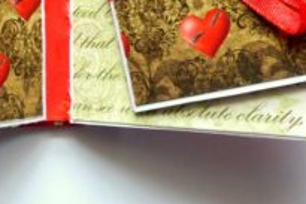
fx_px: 646
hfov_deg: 25.7
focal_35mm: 76
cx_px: 24
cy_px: -19
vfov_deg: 17.4
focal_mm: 4.5
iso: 100
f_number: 2.8
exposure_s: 1/100
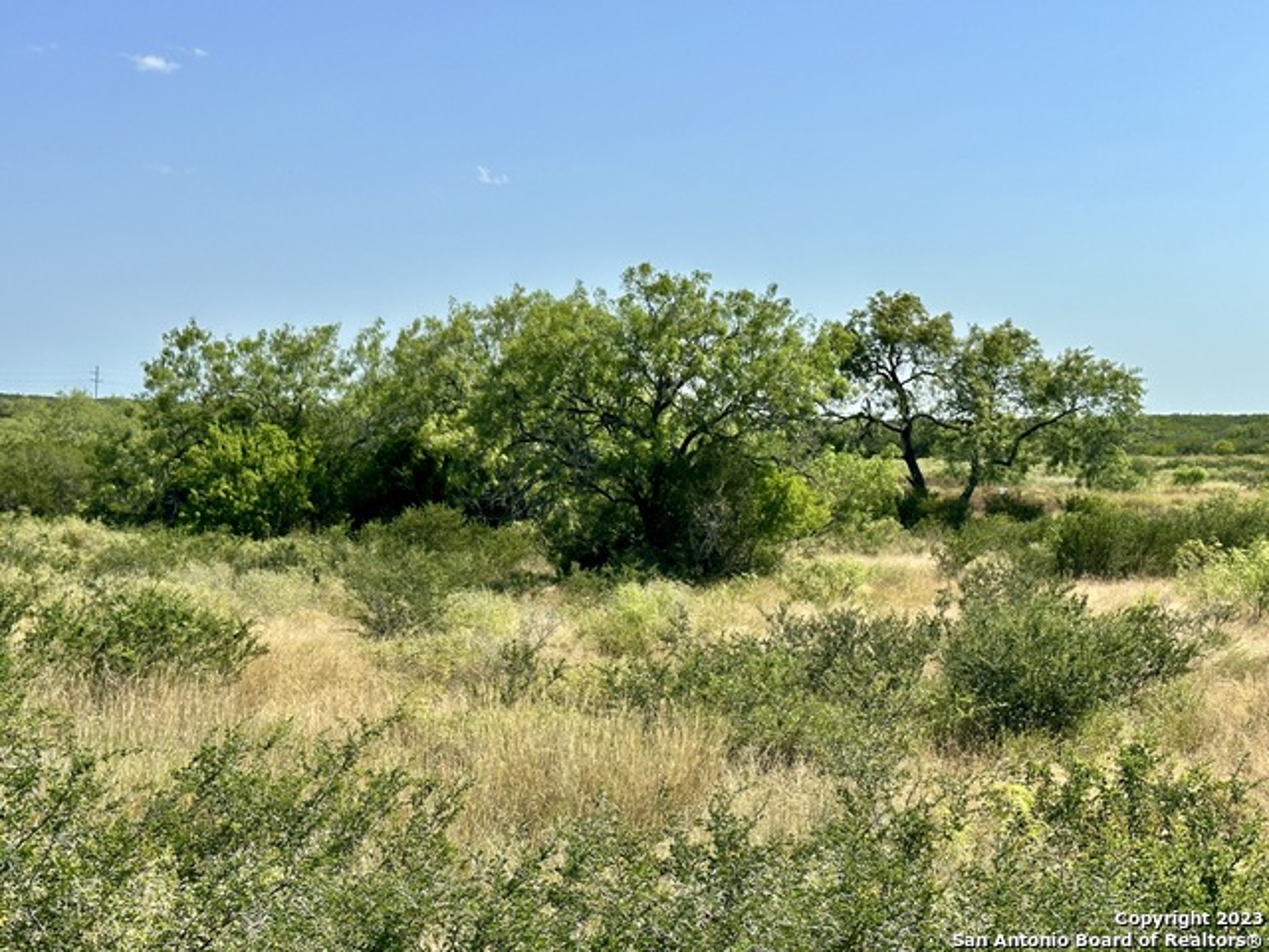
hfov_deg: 39.7
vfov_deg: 30.3
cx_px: 634
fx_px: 1760
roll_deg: -1.3
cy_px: 476
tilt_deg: -1.9
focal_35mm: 48
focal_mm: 6.86
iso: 64
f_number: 1.78
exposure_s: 1/5000
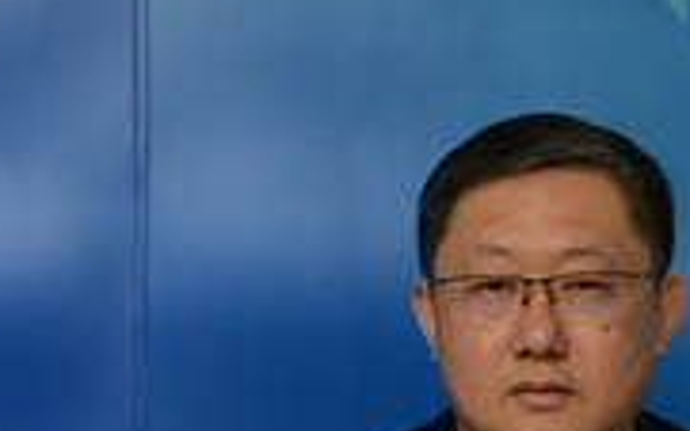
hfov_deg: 11.4
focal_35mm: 183
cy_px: 568
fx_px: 3440
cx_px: 541
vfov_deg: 7.1
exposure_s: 1/160
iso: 280
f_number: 5.6
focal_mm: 38
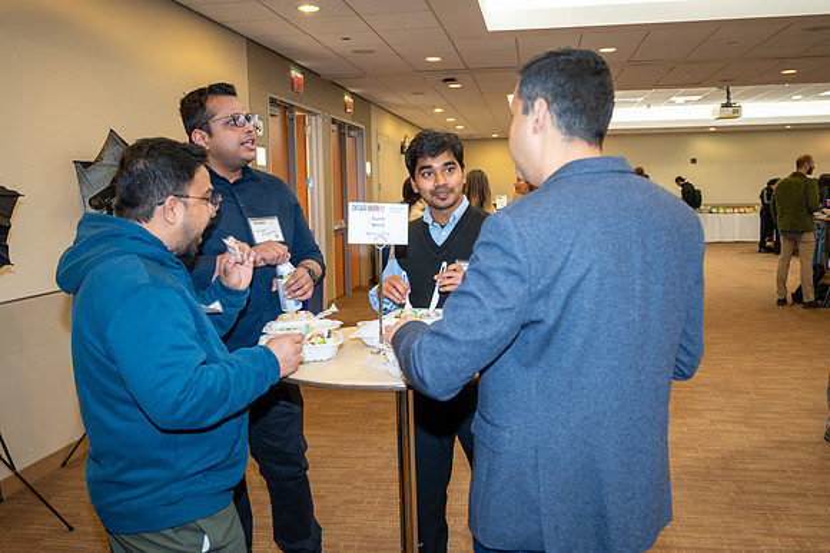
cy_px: 276
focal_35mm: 32
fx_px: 737
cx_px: 415
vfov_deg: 41.1
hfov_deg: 58.7
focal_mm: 32
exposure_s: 1/100
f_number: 4
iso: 1600
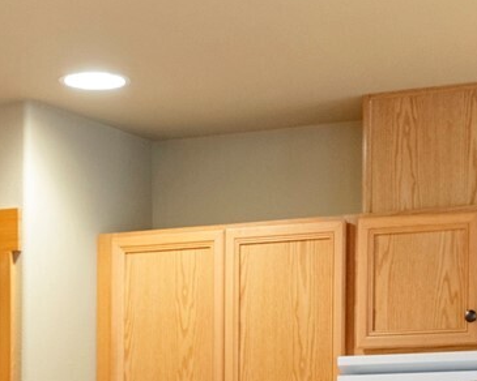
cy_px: 544
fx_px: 2051
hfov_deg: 13.3
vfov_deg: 10.3
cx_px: 203
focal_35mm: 145
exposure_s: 1/8
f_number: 6.3
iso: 400
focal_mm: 33.3
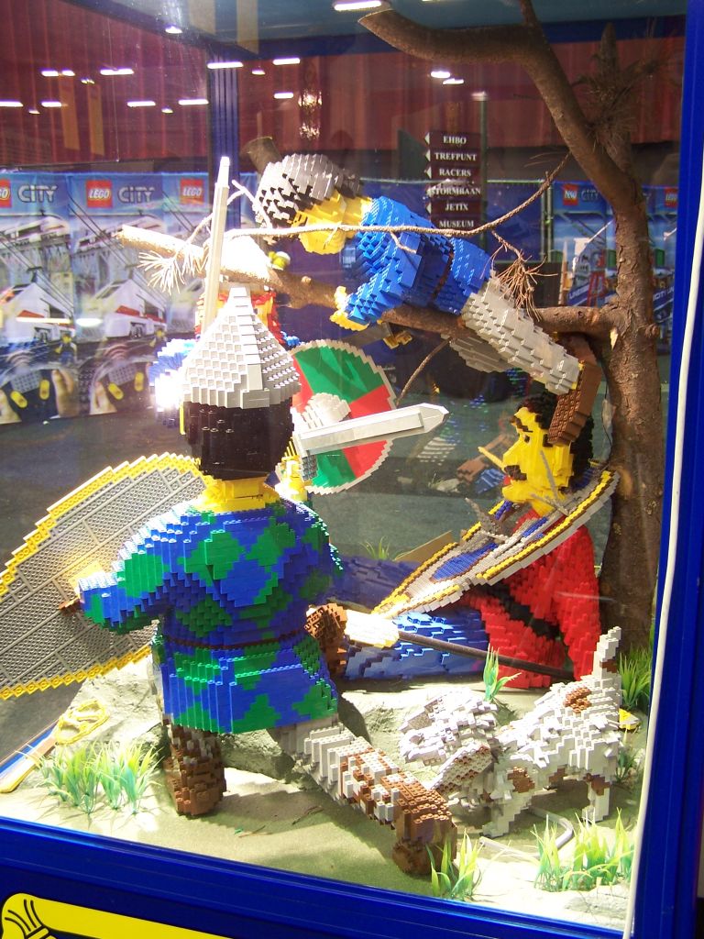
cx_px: 352
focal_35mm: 38
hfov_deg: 37.7
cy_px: 470
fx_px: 1030
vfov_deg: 49.0
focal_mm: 6.3
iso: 80
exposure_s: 1/2
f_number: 2.8
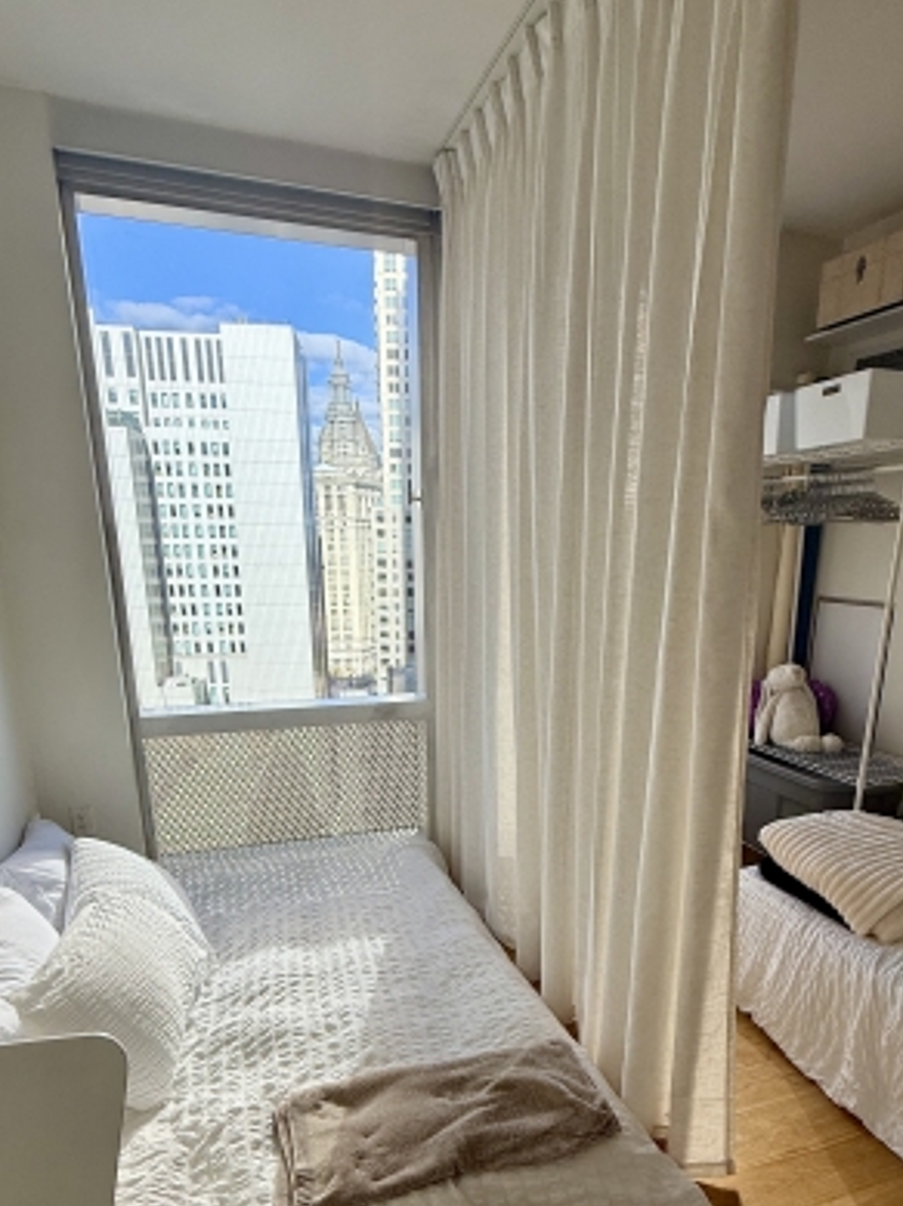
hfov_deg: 58.7
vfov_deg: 72.2
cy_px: 785
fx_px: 801
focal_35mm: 23
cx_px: 501
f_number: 2.2
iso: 64
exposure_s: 1/411
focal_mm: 2.22
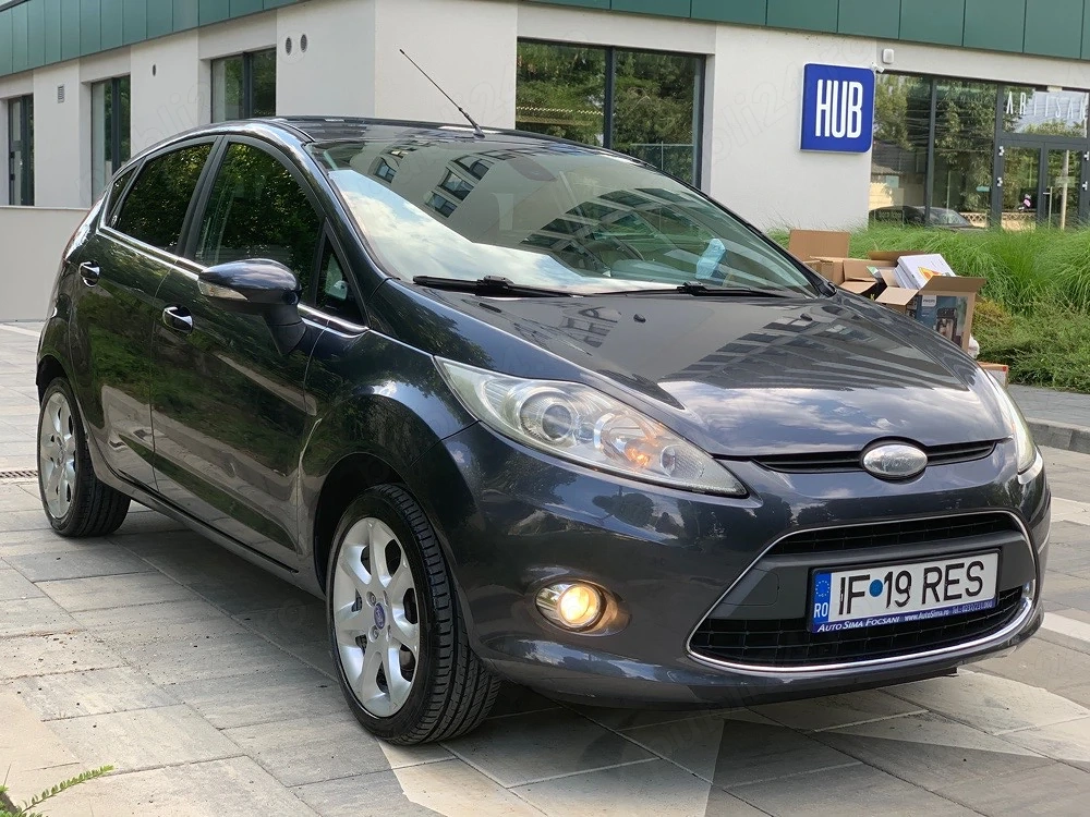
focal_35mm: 52
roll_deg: -1.9
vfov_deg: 28.0
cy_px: 408
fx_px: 1637
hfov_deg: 36.8
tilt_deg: -6.3
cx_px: 545
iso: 16
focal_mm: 6
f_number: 2.4
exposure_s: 1/122
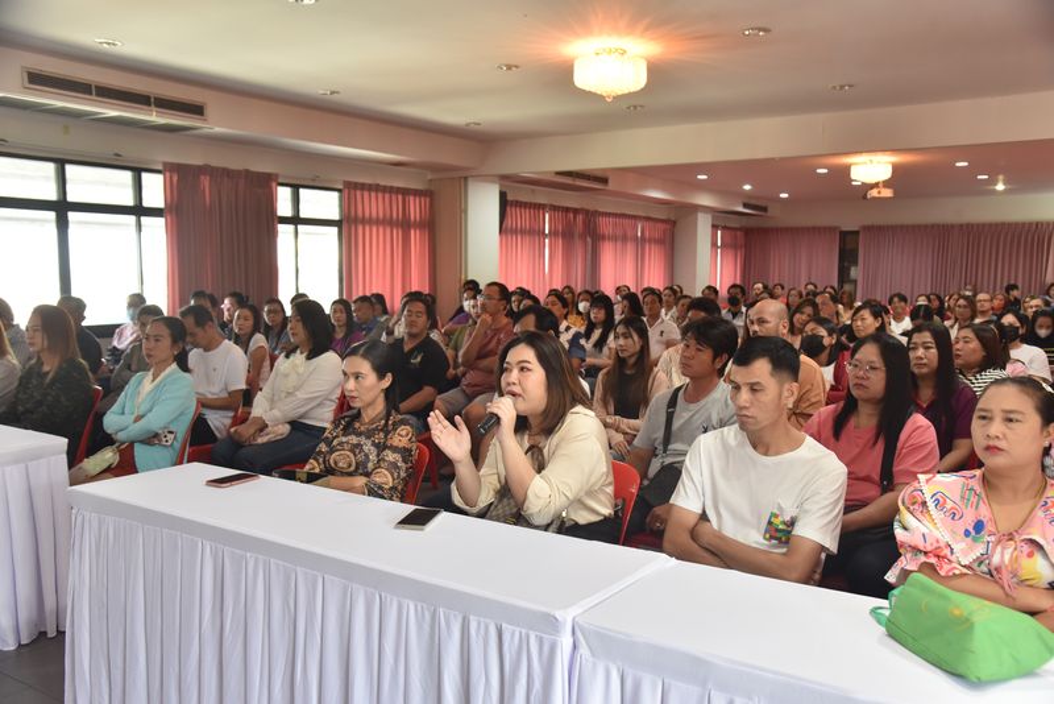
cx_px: 527
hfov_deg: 60.3
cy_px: 352
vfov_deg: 42.4
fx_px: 908
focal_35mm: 31
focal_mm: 31
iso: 1600
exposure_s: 1/60
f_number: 4
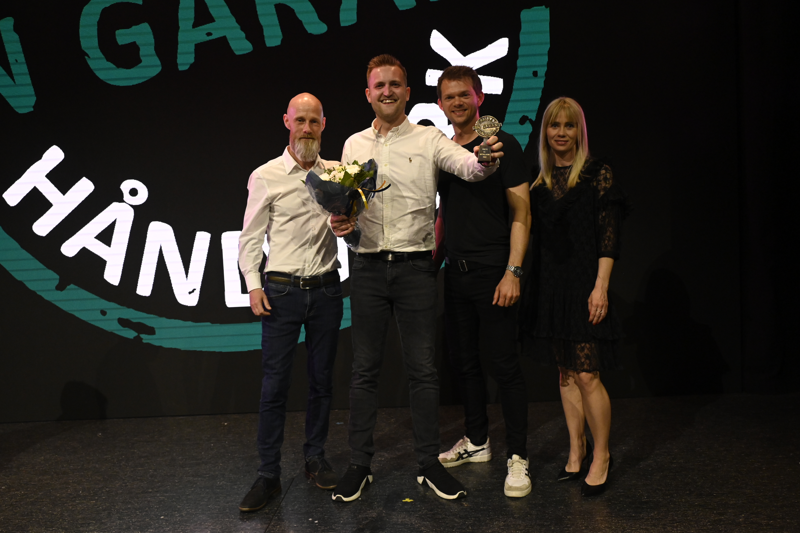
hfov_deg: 61.1
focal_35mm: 30
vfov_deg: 42.9
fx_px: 678
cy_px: 266
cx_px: 400
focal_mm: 30.5
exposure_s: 1/500
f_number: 5.6
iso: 5000
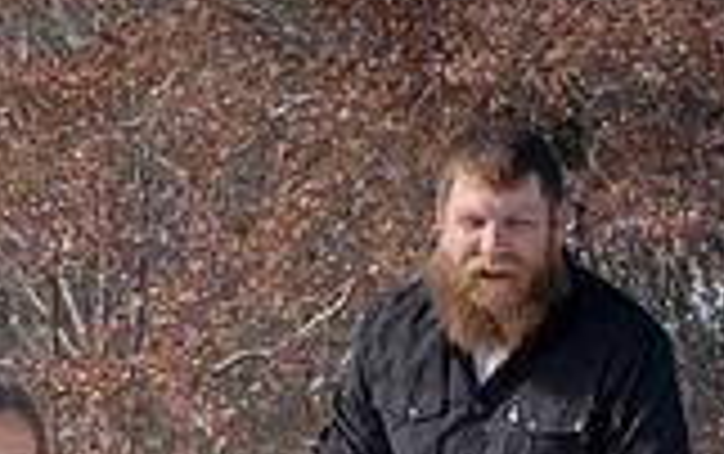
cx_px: 144
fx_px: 5807
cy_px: 834
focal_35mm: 294
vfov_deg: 4.4
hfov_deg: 7.1
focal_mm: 80
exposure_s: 1/1000
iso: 640
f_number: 14
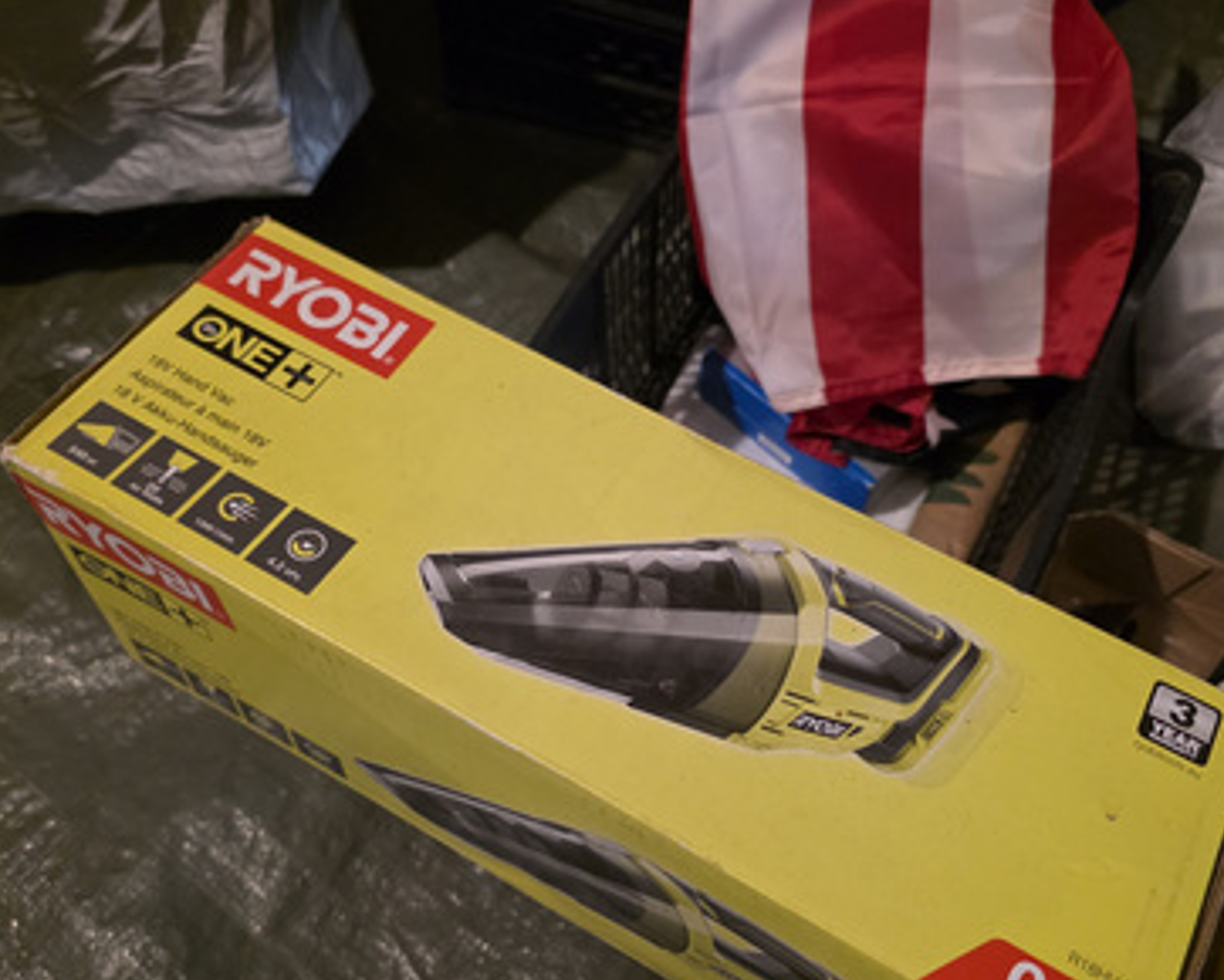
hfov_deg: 57.1
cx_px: 631
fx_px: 1124
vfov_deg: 47.0
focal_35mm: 31
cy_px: 571
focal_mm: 6.3
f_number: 1.7
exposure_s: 1/100
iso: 1600
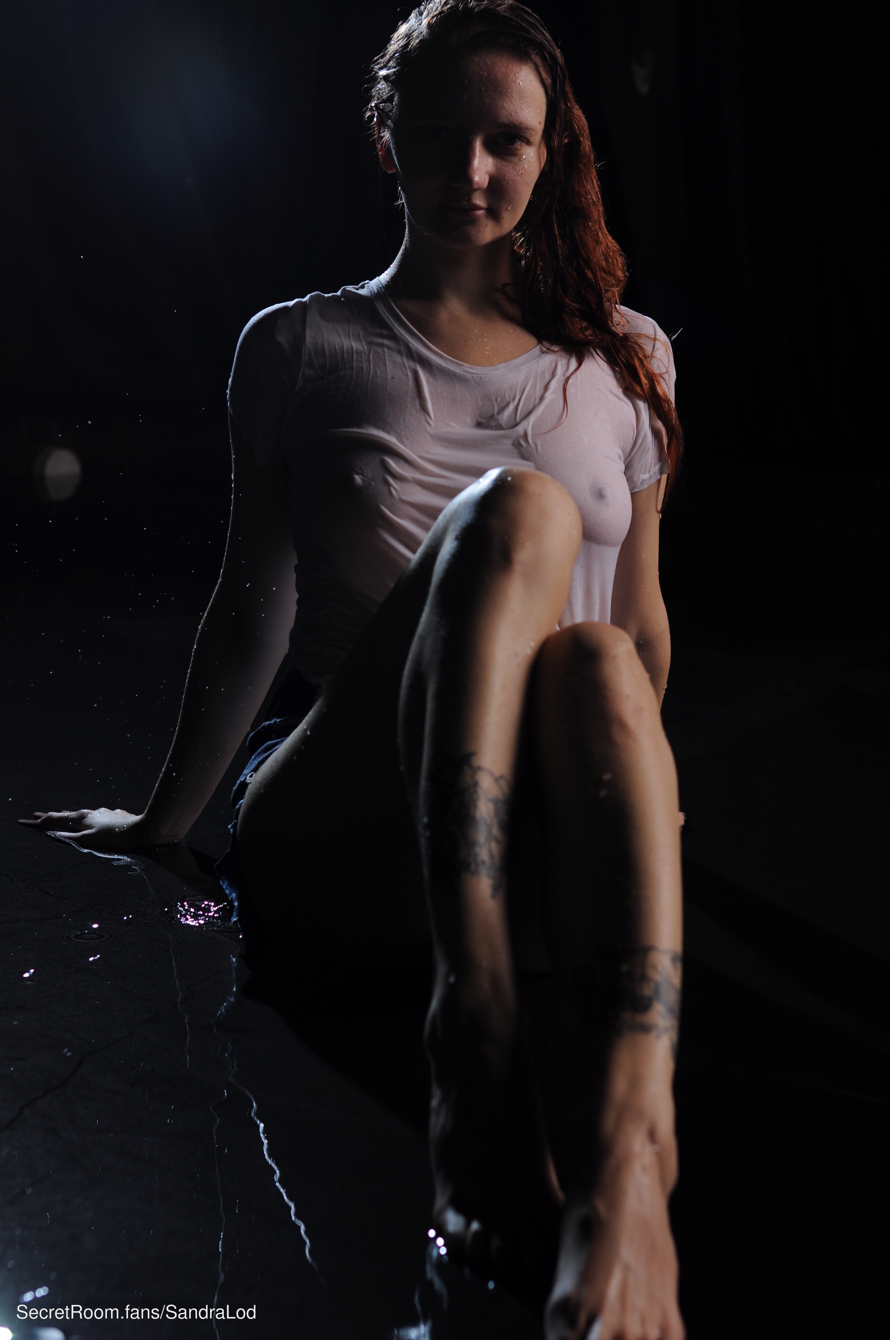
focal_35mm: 75
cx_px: 445
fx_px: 2788
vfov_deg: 27.0
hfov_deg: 18.1
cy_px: 670
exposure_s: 1/125
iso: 200
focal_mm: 50
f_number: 3.5
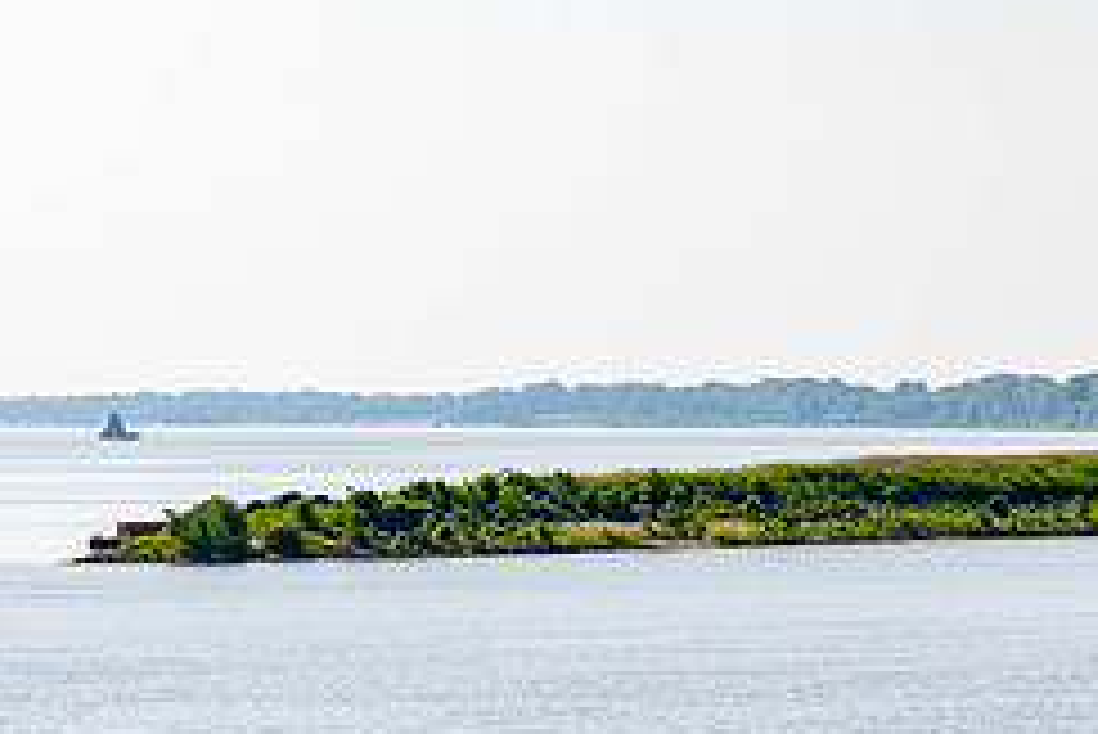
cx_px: 436
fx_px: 6164
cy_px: 543
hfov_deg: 10.2
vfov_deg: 6.8
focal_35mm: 202
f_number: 8
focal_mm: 85
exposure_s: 1/160
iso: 64
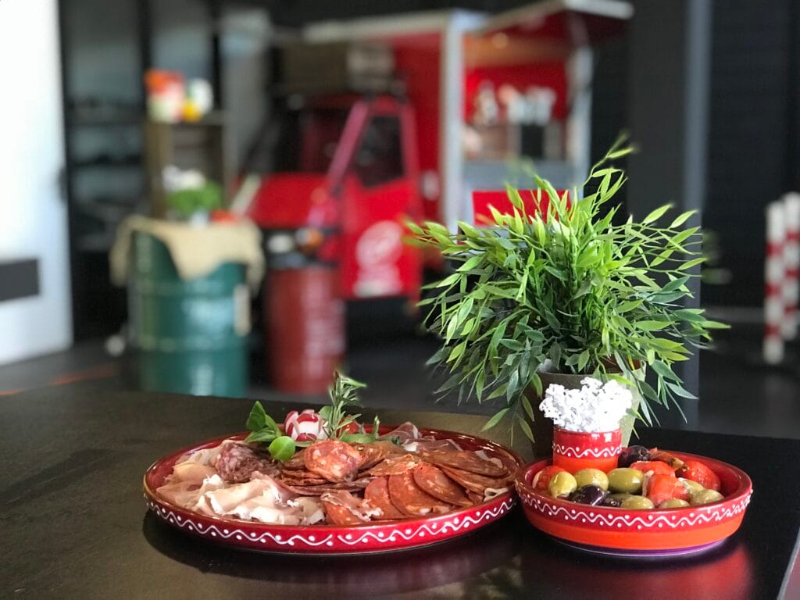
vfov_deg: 25.7
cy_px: 300
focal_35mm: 57
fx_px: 1317
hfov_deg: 33.8
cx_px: 400
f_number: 2.8
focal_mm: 6.6
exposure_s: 1/50
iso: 500
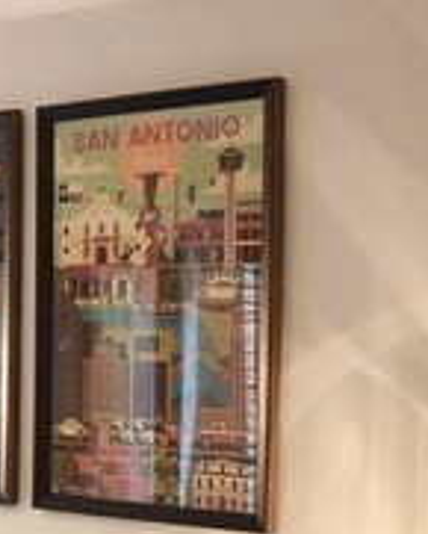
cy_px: 428
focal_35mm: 105
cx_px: -345
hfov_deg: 13.2
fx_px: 1661
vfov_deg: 18.1
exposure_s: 1/30
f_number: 4.5
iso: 320
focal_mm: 18
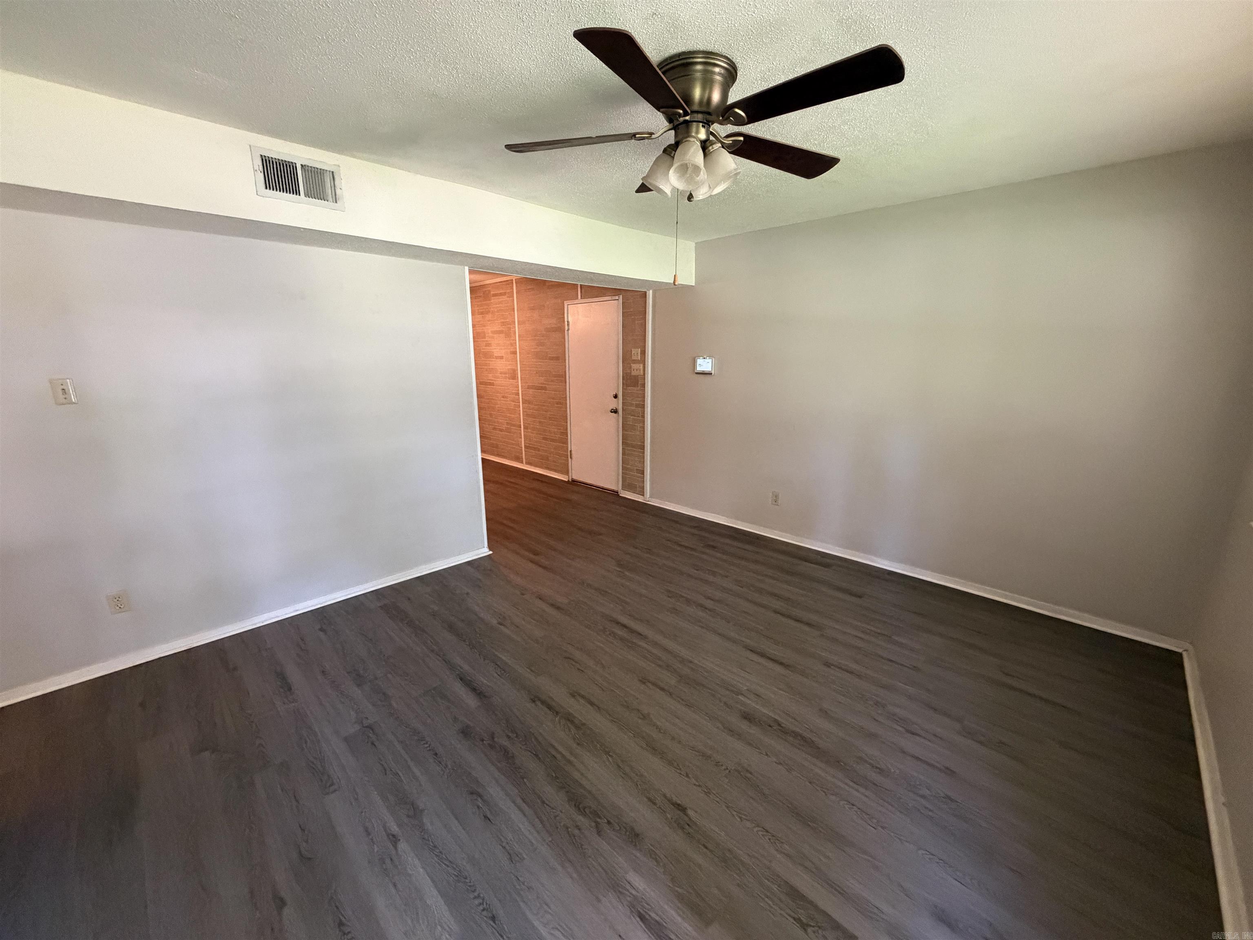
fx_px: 507
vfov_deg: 85.7
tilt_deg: -14.1
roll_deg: +0.3
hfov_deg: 102.1
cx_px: 626
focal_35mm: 14
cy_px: 470
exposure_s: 1/60
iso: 640
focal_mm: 2.22
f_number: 2.2
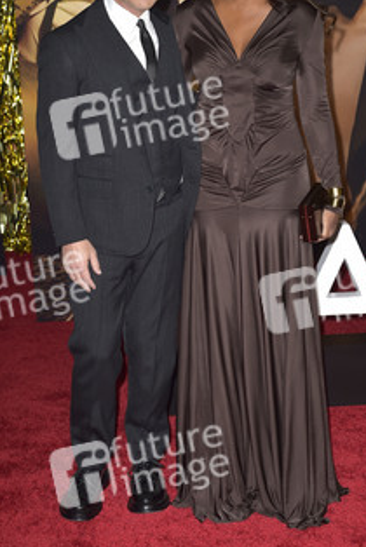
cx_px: 191
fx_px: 1202
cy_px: 206
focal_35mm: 79
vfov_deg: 25.6
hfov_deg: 17.3
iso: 640
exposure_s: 1/250
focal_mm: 62
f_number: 6.3
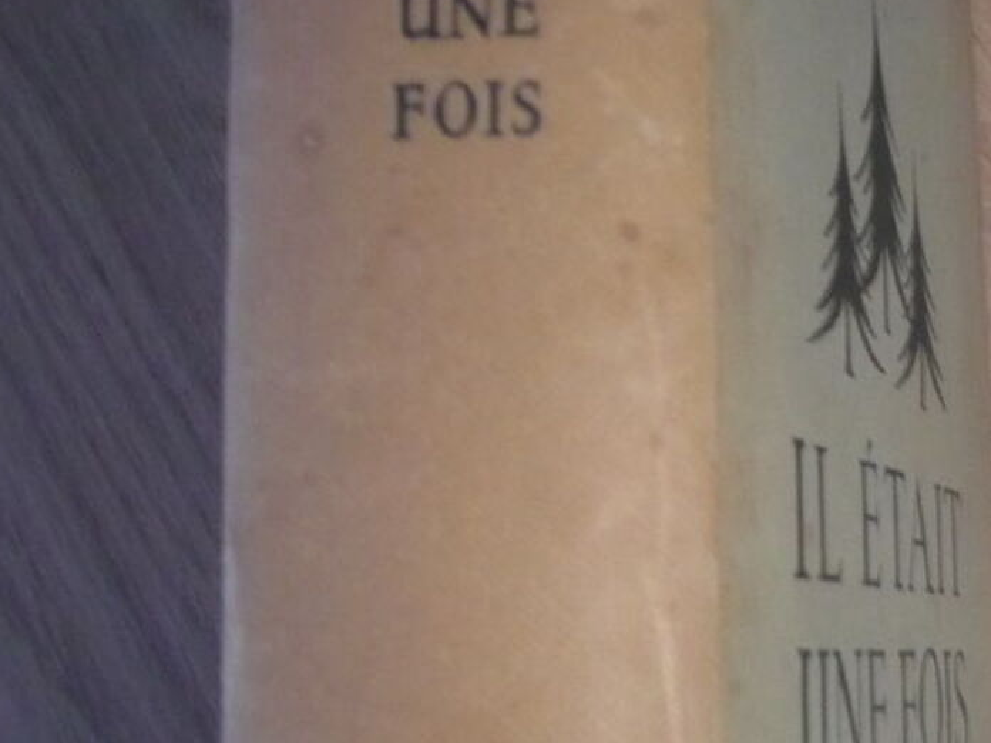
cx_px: 587
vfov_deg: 21.9
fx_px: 1918
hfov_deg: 28.9
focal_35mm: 67
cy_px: 419
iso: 400
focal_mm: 5.8
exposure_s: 1/20
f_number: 2.8
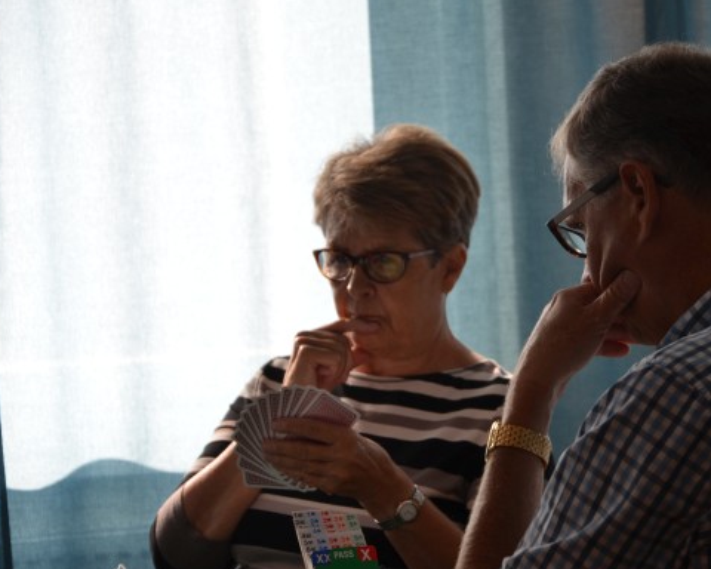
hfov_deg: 11.2
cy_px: 324
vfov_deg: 9.0
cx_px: 489
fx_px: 3612
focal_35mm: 172
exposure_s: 1/125
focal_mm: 85
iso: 400
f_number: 5.6
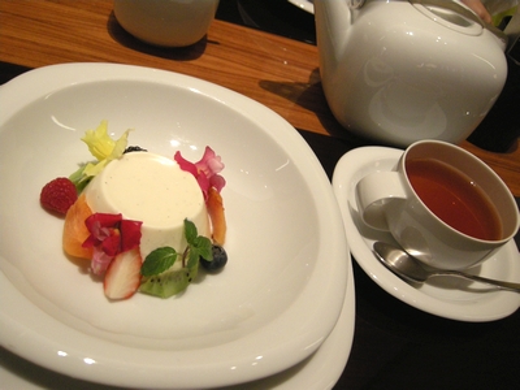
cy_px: 195
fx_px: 526
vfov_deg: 40.7
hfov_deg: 52.6
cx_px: 260
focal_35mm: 35
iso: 400
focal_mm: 7.5
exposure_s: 1/34.7
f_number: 2.7
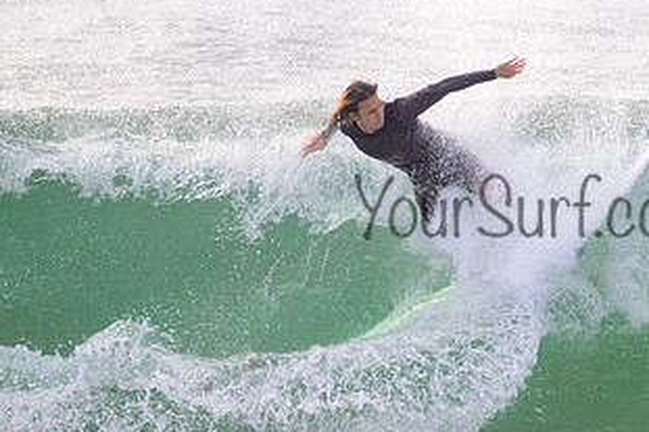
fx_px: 26918
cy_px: 189
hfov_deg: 1.4
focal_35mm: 1494
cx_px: 570
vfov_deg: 0.9
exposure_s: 1/2000
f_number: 11
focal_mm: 800
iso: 1600
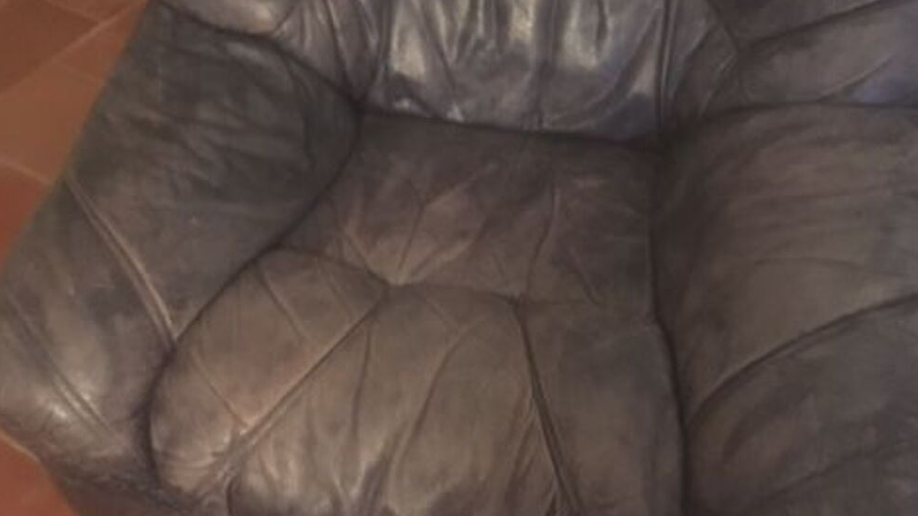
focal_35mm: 43
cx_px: 458
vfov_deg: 27.5
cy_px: 164
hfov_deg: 47.4
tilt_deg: -46.4
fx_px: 1047
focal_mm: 4.15
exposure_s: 1/17
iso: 500
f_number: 2.2
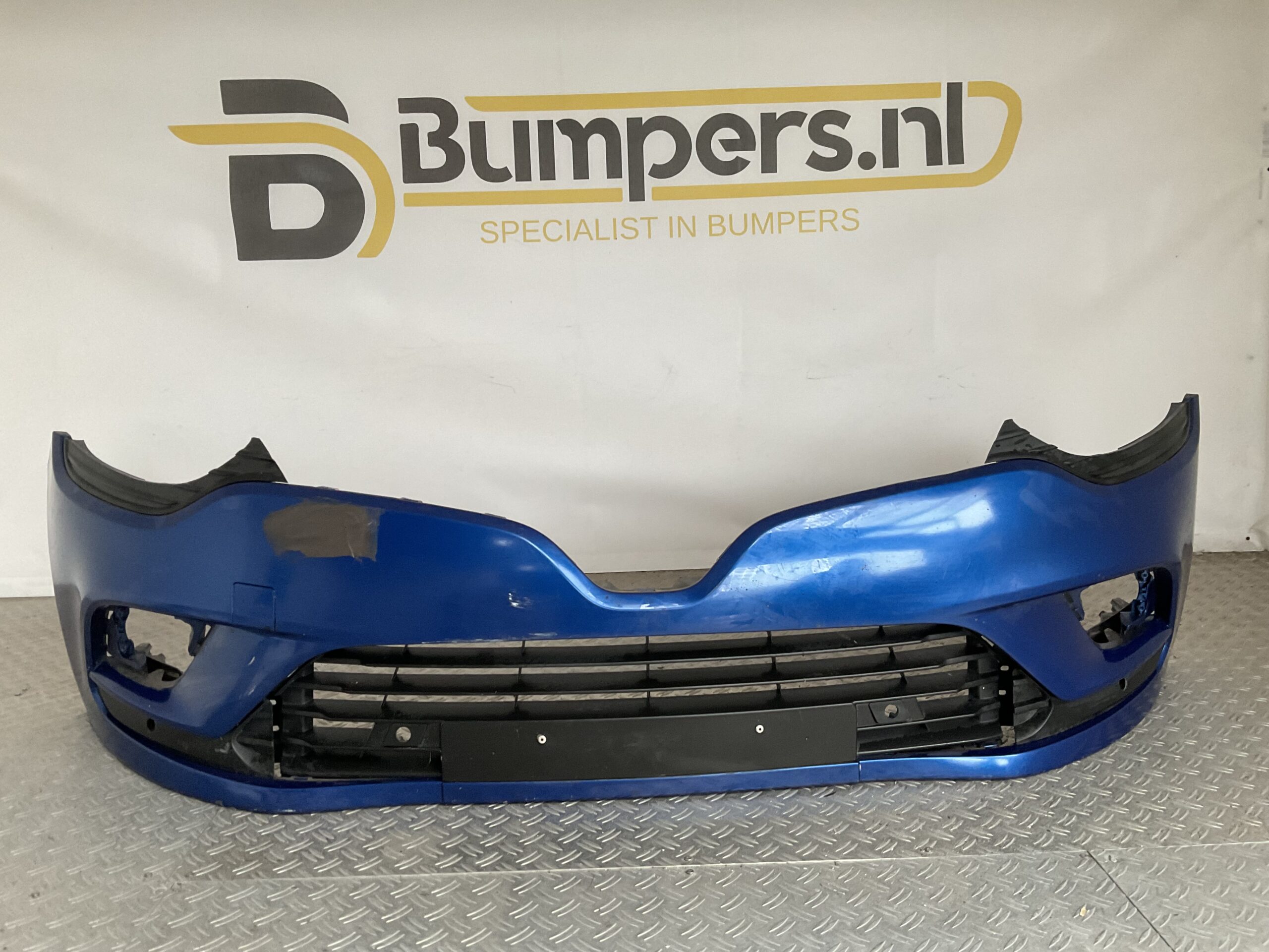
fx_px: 1063
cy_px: 476
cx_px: 634
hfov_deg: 61.7
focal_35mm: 29
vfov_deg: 48.2
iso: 100
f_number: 1.8
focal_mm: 3
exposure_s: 1/60
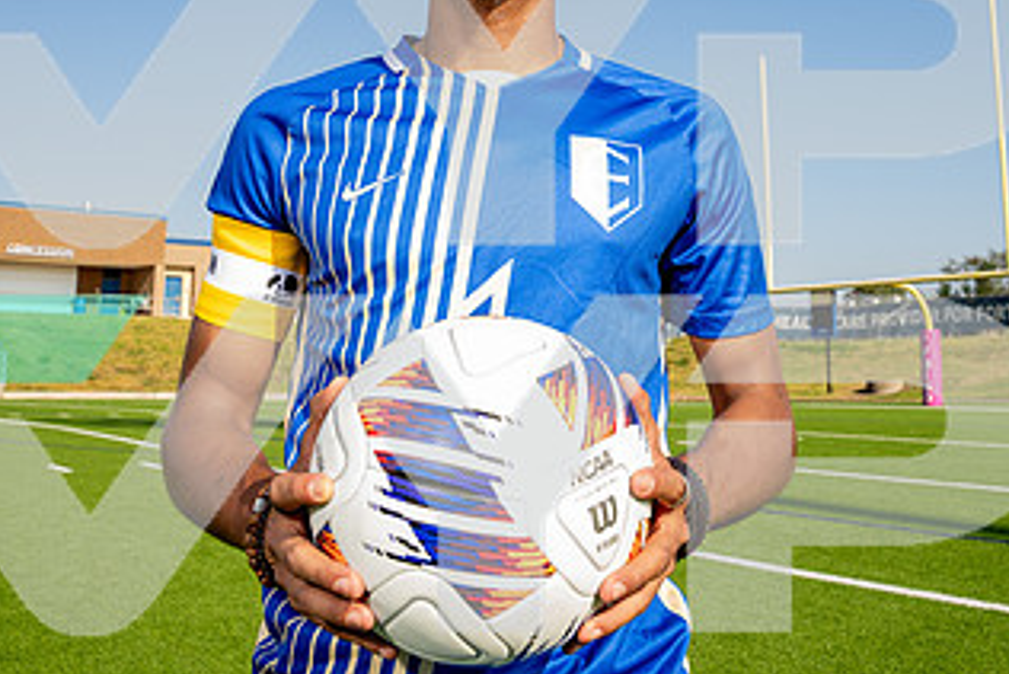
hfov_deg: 44.1
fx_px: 1234
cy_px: 78
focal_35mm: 44
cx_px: 635
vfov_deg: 29.4
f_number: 7.1
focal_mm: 24
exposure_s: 1/125
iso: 50
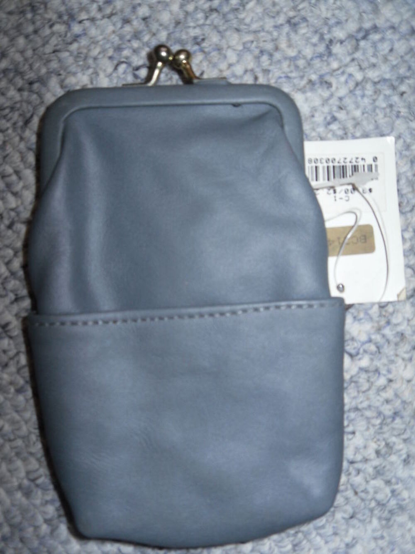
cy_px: 277
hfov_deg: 40.7
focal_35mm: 35
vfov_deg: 52.6
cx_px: 208
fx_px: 559
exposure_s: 1/45
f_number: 3.5
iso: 80
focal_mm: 6.3
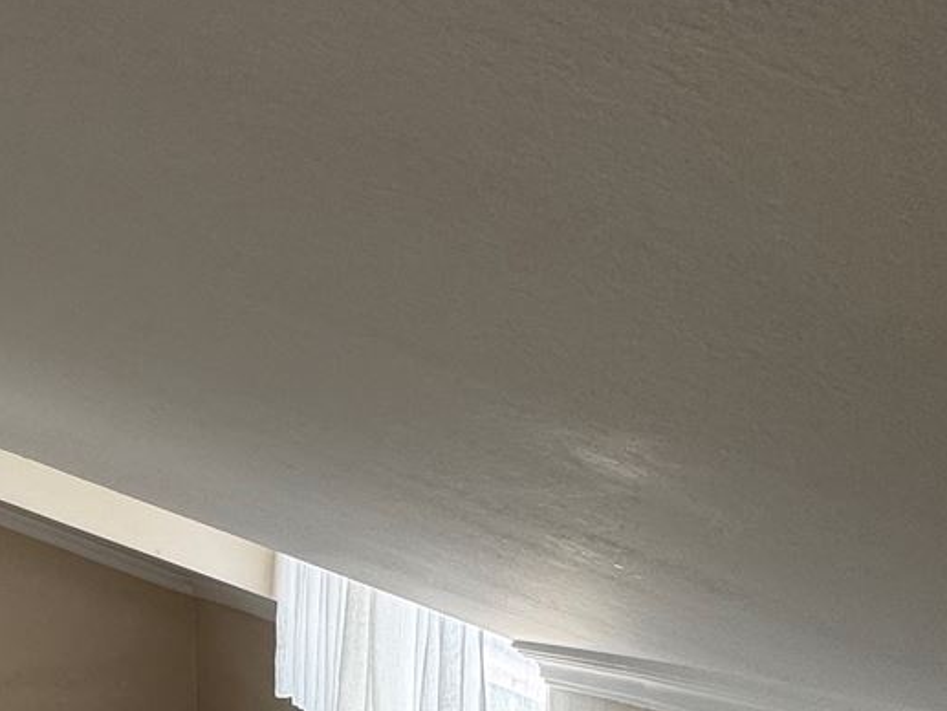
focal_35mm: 39
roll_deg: +3.5
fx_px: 1067
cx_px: 26
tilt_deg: -10.5
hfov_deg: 42.2
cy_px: 762
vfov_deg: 32.8
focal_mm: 2.22
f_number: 2.2
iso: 125
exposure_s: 1/100
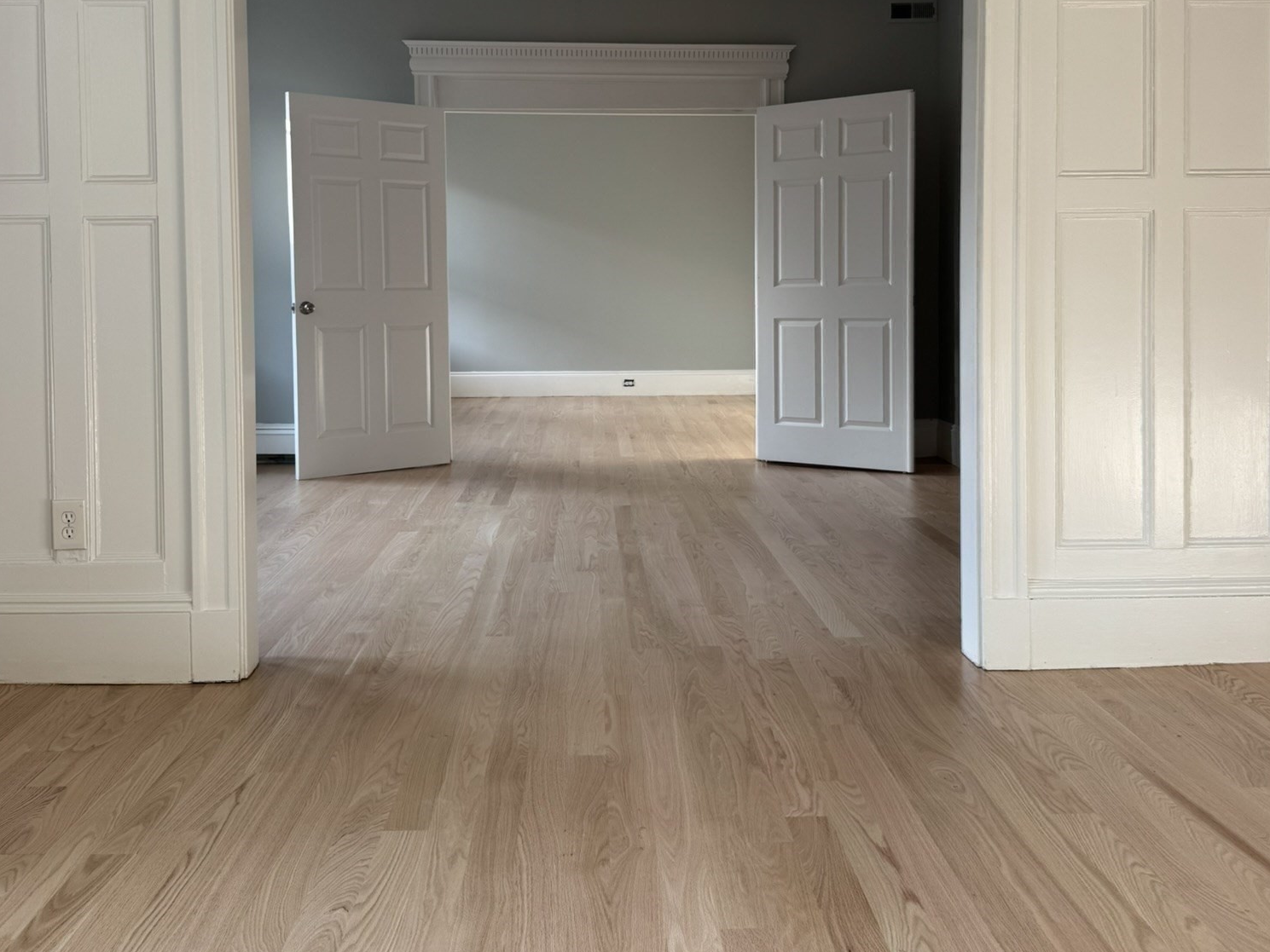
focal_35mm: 33
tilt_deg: -3.6
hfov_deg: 55.3
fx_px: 1211
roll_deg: +1.2
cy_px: 336
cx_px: 636
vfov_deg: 42.5
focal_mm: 6.76
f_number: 1.78
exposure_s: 1/147
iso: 64
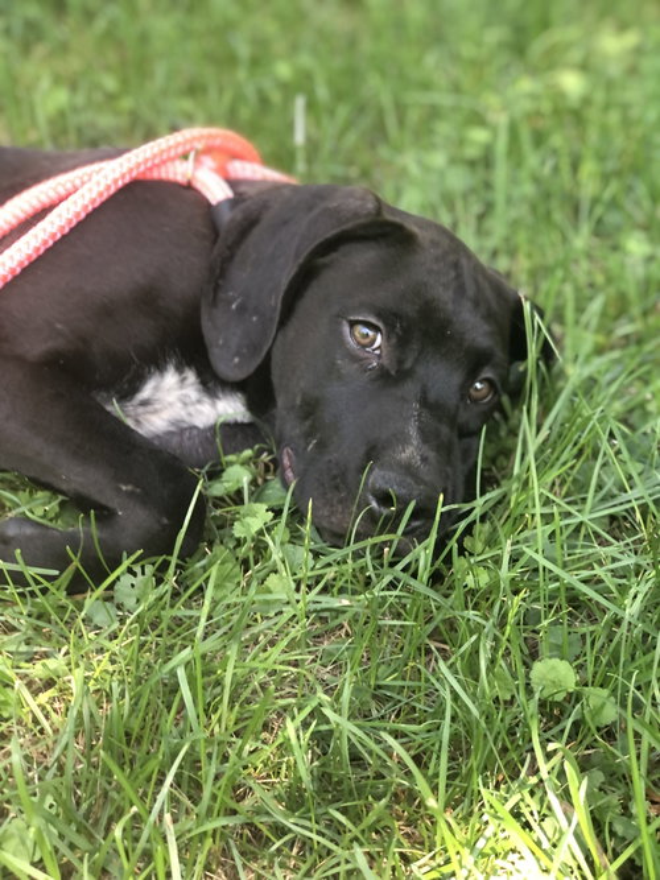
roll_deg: -0.7
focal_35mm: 57
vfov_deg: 33.8
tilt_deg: -32.5
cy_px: 440
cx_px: 330
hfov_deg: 25.7
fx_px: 1450
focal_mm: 6.6
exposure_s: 1/30
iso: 50
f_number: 2.8
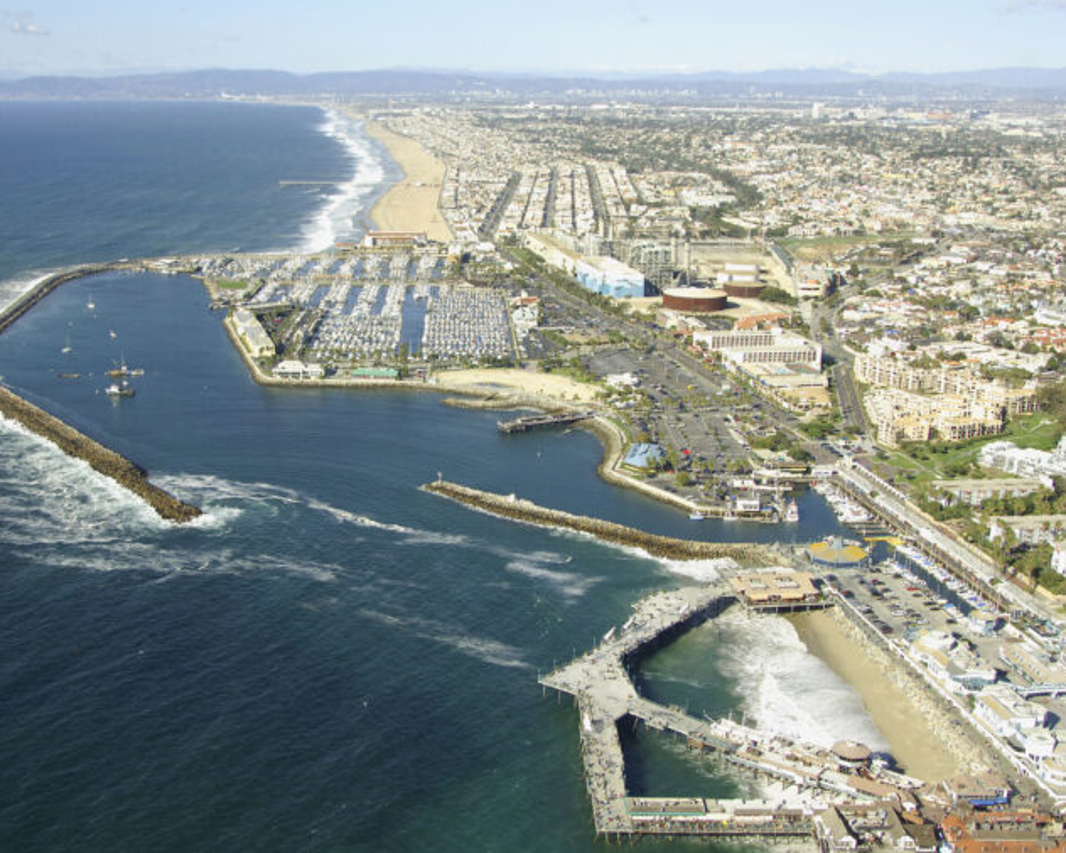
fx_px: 1294
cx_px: 428
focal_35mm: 41
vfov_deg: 36.5
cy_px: 425
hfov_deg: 44.6
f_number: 6.7
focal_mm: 24
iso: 400
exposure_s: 1/1000
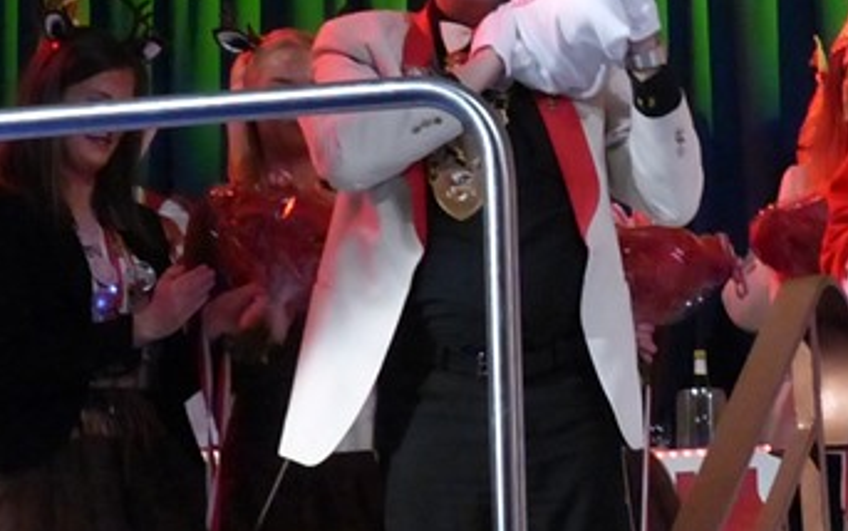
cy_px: -36
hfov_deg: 13.5
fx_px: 3560
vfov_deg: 8.5
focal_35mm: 154
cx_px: 662
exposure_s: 1/200
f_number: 4
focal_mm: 14.5
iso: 1600
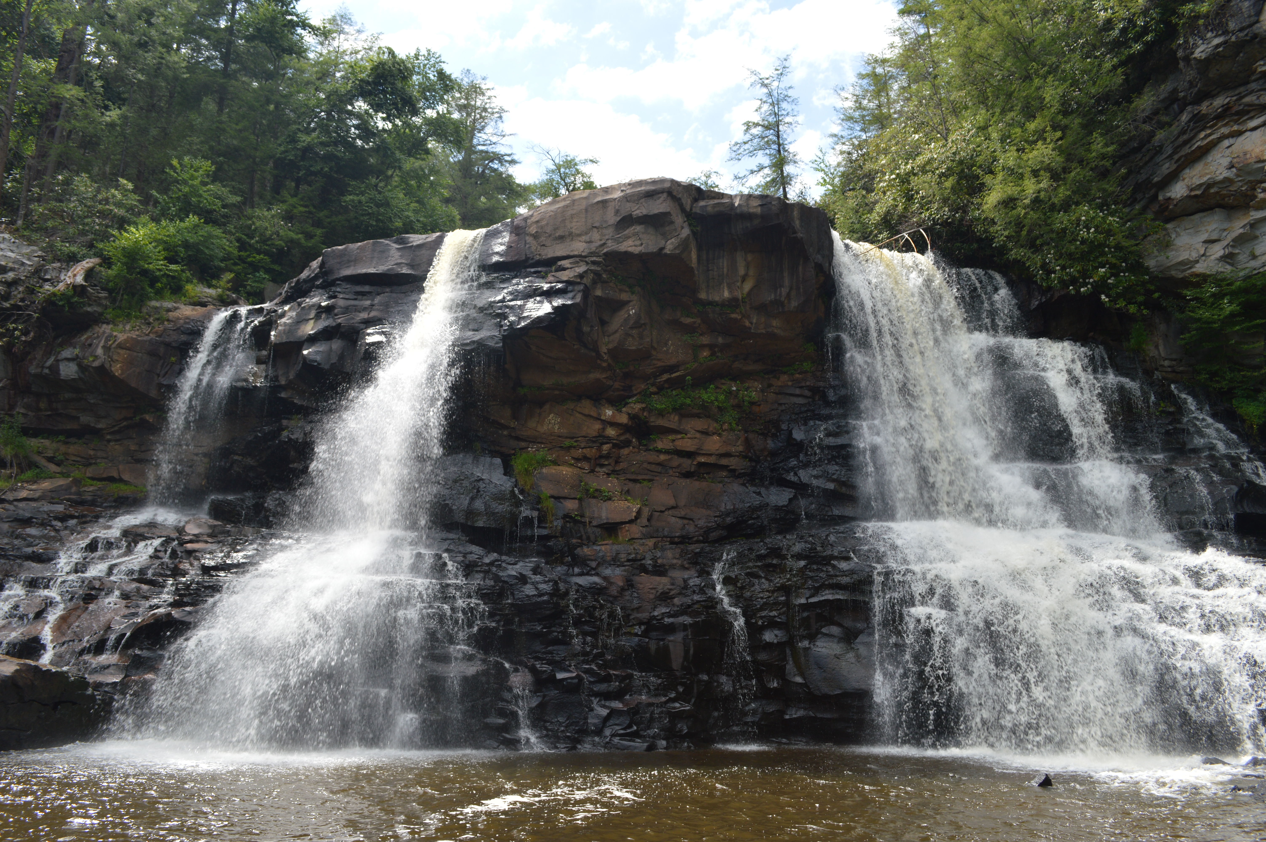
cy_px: 421
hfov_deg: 67.4
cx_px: 633
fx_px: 949
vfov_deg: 47.8
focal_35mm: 27
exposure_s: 1/160
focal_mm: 18
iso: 100
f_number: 6.3
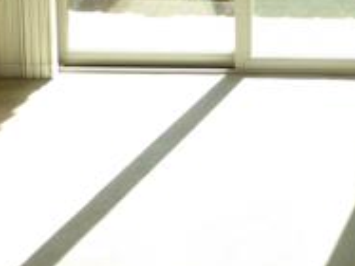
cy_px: -165
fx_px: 840
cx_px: 383
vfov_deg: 16.0
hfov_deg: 22.6
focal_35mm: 82
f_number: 3.3
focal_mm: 4.3
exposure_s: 1/250
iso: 100
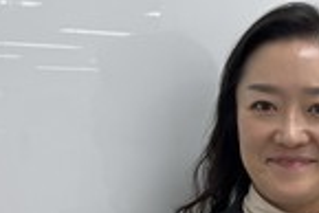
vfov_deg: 11.7
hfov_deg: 17.4
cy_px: 249
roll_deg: +0.9
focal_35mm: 115
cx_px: 321
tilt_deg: -6.0
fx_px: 1020
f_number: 1.78
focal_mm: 6.76
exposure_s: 1/125
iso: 50
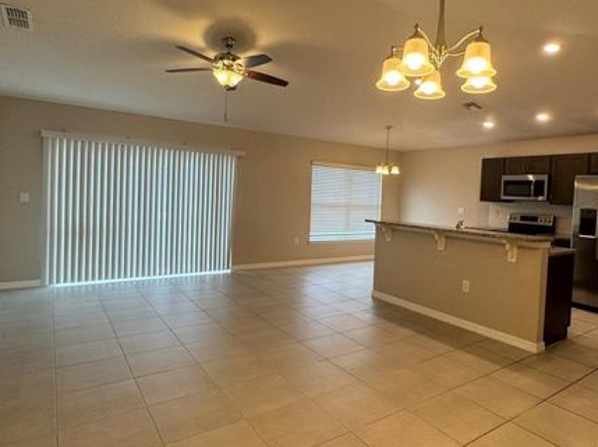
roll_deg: -2.2
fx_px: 397
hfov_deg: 73.5
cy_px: 207
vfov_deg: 58.7
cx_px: 346
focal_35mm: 23
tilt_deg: -2.2
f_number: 2.2
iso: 125
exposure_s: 1/120
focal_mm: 2.22
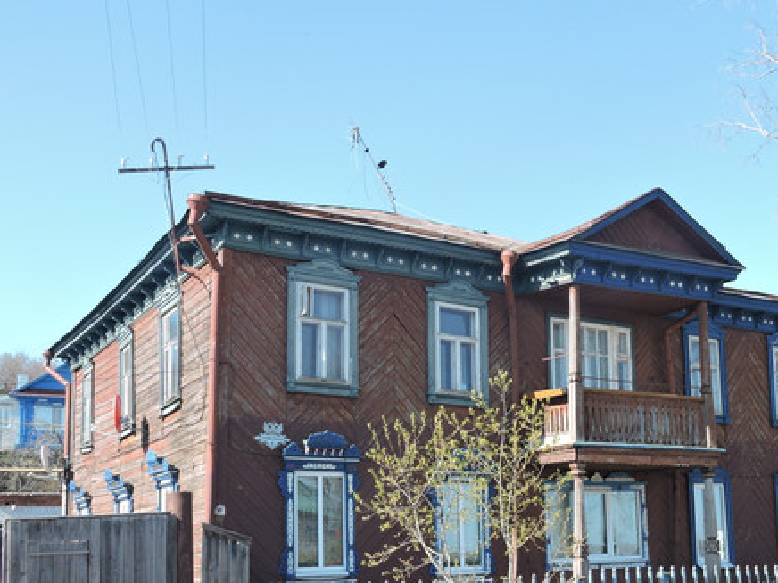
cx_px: 505
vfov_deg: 32.4
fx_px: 989
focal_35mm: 44
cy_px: 426
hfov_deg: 42.5
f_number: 3.5
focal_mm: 5.4
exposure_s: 1/320
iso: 100
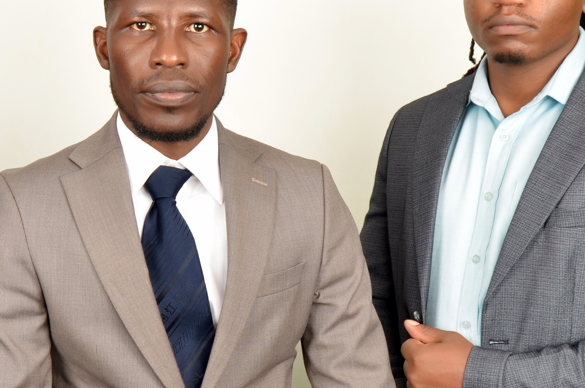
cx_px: 158
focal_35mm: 81
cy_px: 238
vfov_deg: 16.8
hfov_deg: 24.9
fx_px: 1314
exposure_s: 1/125
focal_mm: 26
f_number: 7.1
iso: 250
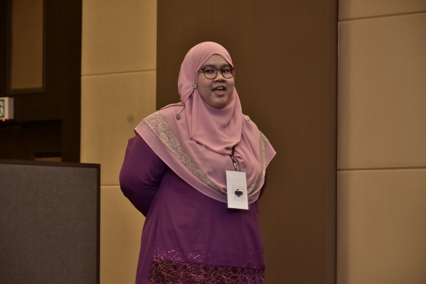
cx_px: 213
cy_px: 142
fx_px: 1864
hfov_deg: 13.0
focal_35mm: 158
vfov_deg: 8.7
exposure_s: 1/50
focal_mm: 105
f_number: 6.3
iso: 1000
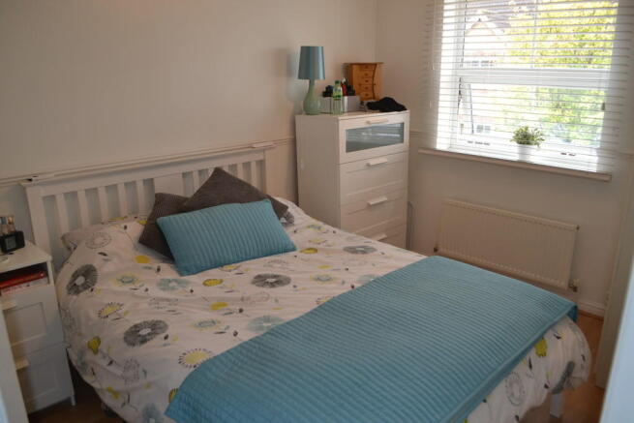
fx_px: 476
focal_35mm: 27
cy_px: 212
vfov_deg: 48.0
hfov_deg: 67.4
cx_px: 317
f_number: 4
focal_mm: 18
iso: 400
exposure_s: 1/80
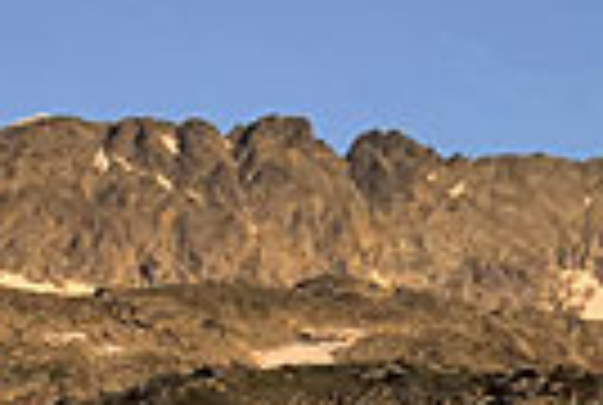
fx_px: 7252
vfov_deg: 3.2
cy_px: 27
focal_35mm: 432
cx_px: -166
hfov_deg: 4.7
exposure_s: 1/320
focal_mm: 86
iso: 100
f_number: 9
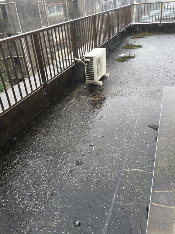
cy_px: 114
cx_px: 86
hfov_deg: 46.8
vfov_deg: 59.9
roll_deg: +4.7
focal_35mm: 30
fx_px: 202
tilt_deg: -27.8
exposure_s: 1/203
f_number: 2.2
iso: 32
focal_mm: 4.15
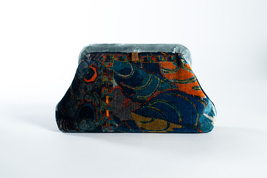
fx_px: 378
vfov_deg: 26.5
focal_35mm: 51
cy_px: 90
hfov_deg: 38.9
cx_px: 135
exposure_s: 1/200
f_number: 6.3
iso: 200
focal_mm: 50
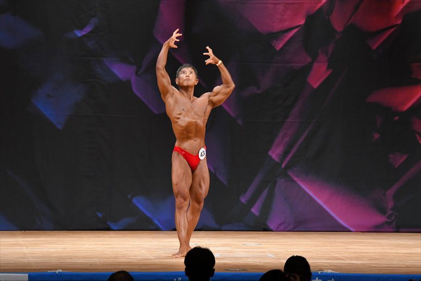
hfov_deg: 9.5
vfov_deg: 6.3
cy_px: 140
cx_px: 210
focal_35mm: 217
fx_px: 2536
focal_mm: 145
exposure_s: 1/400
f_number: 5.6
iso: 3200
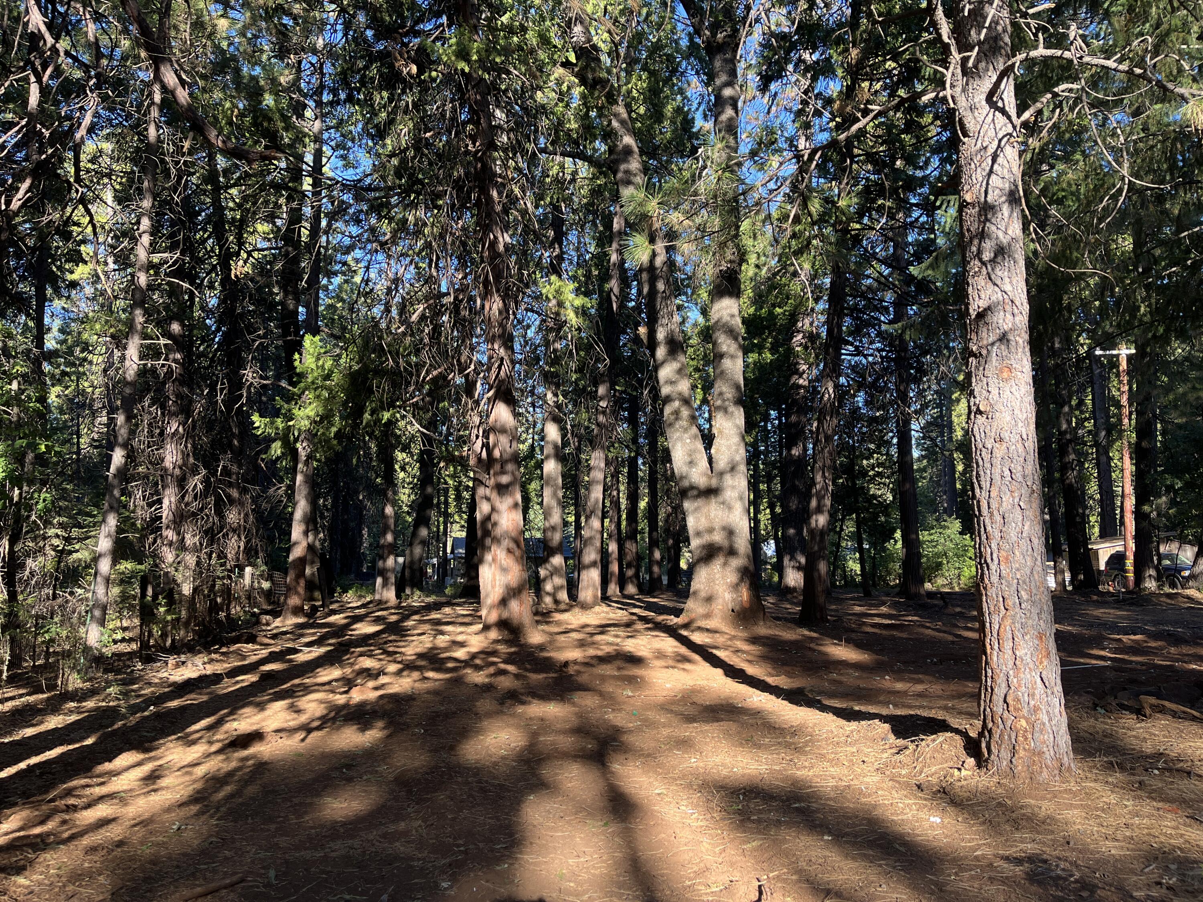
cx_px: 602
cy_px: 451
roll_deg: -0.7
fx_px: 904
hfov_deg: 67.3
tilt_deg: +5.6
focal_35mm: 26
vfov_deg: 53.1
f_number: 1.6
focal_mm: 5.1
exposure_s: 1/340
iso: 50
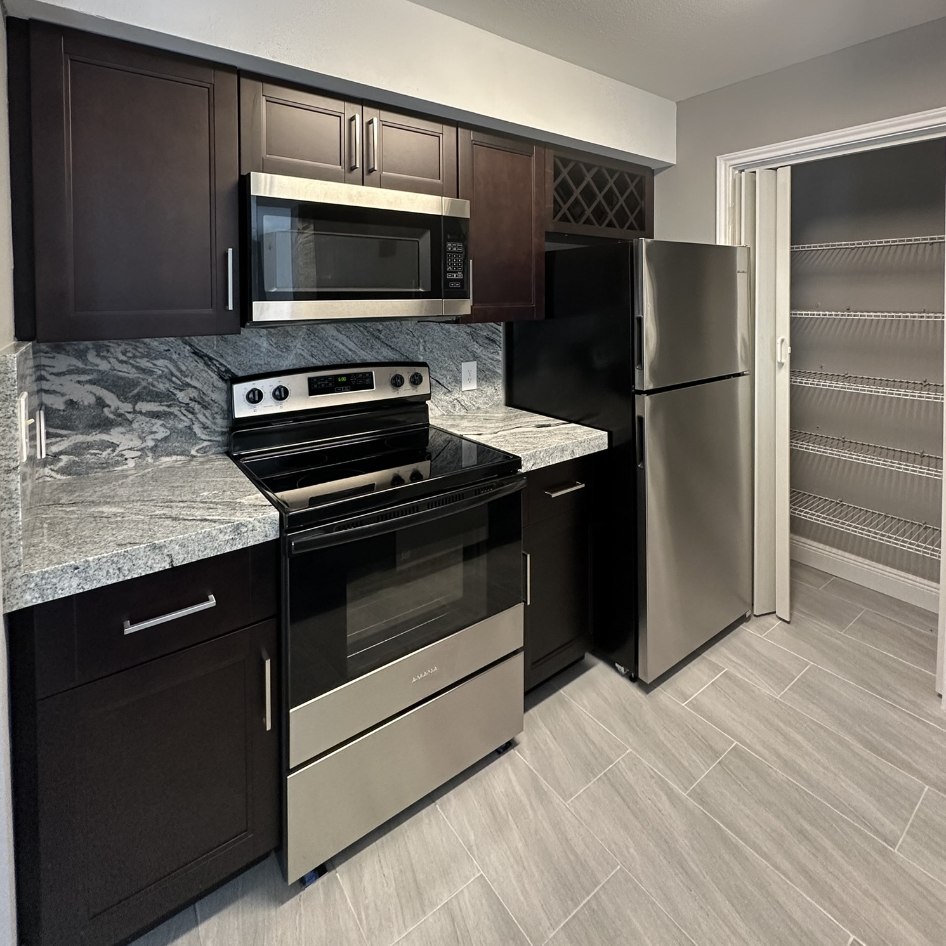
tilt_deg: -0.7
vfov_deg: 80.9
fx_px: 526
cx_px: 468
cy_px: 309
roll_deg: -0.4
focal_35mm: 17
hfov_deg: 84.0
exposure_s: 1/120
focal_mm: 2.22
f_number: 2.2
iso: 250
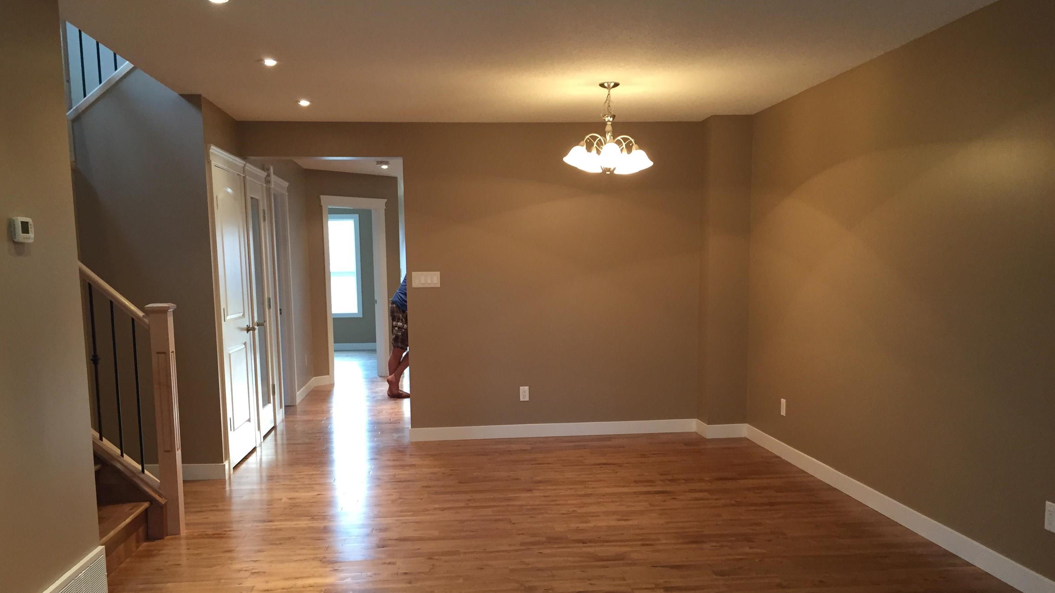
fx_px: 895
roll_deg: +0.1
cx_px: 521
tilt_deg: -7.3
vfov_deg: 36.4
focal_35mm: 32
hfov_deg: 61.0
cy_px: 380
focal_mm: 4.15
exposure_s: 1/30
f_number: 2.2
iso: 125
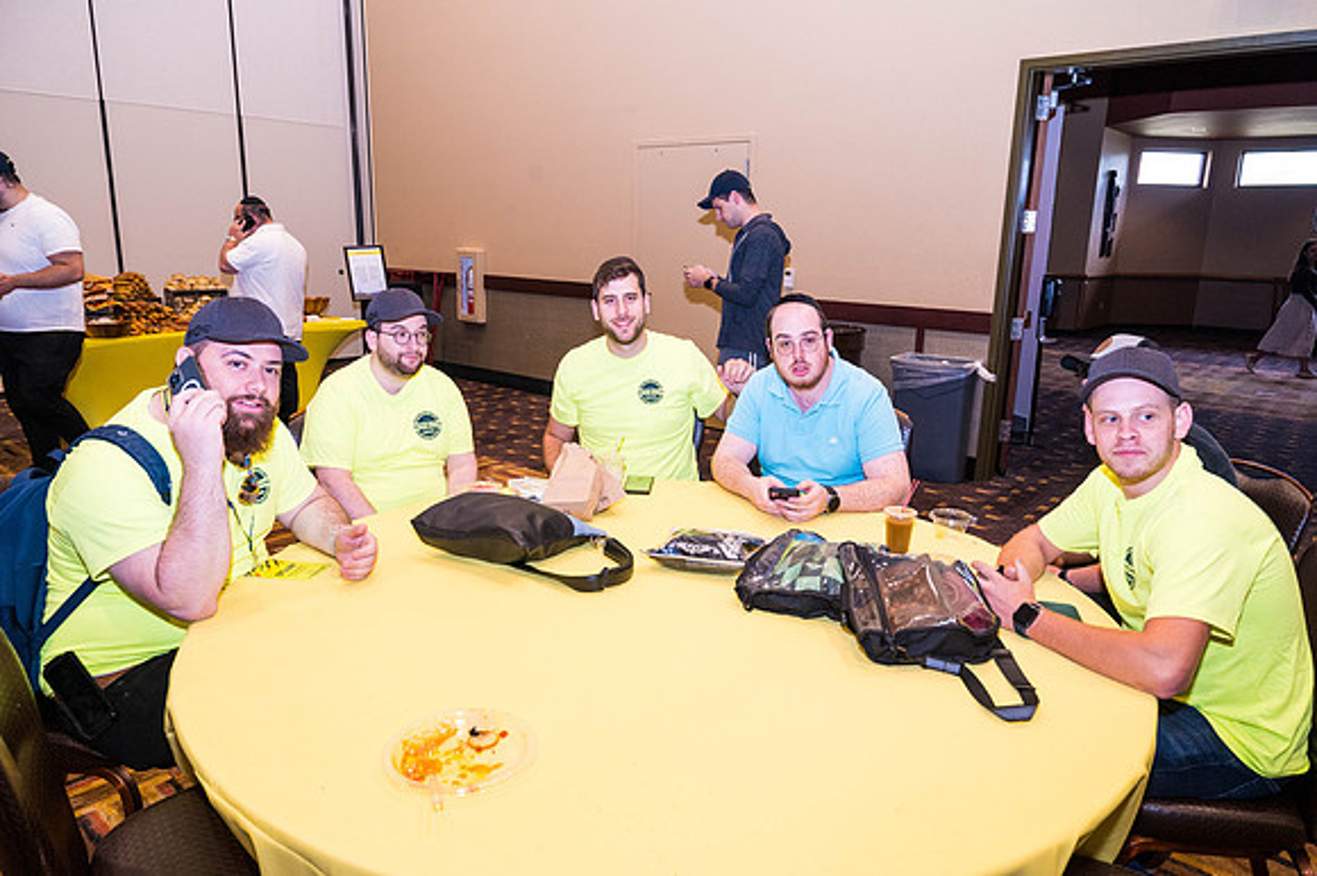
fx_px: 877
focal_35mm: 24
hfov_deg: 73.8
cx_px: 658
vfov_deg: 53.1
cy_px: 438
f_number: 5.6
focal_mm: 24
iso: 2500
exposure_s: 1/200
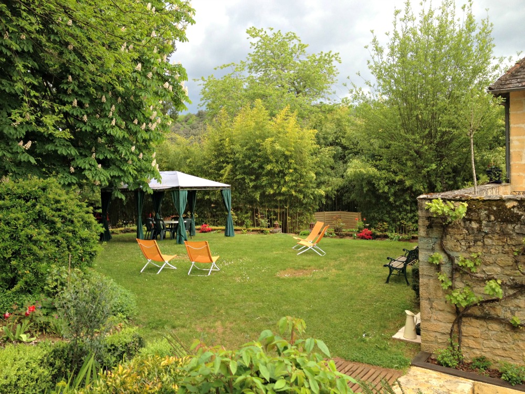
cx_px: 262
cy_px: 197
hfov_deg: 52.6
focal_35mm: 35
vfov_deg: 40.7
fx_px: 531
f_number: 2.4
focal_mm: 4.28
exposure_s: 1/262
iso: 50
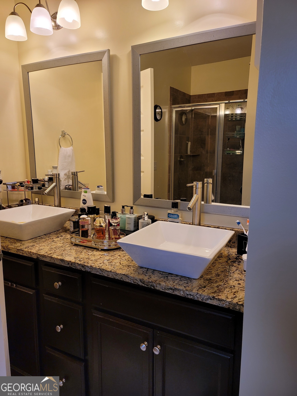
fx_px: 286
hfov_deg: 54.9
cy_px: 198
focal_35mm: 25
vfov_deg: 69.4
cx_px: 148
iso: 125
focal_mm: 7
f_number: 1.8
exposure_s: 1/119
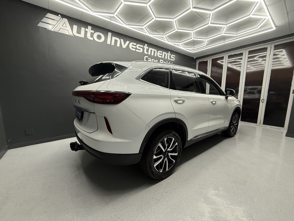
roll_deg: +0.9
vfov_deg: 85.7
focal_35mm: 14
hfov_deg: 102.1
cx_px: 147
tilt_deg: -7.7
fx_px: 119
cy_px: 110
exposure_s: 1/100
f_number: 2.2
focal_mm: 2.22
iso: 160
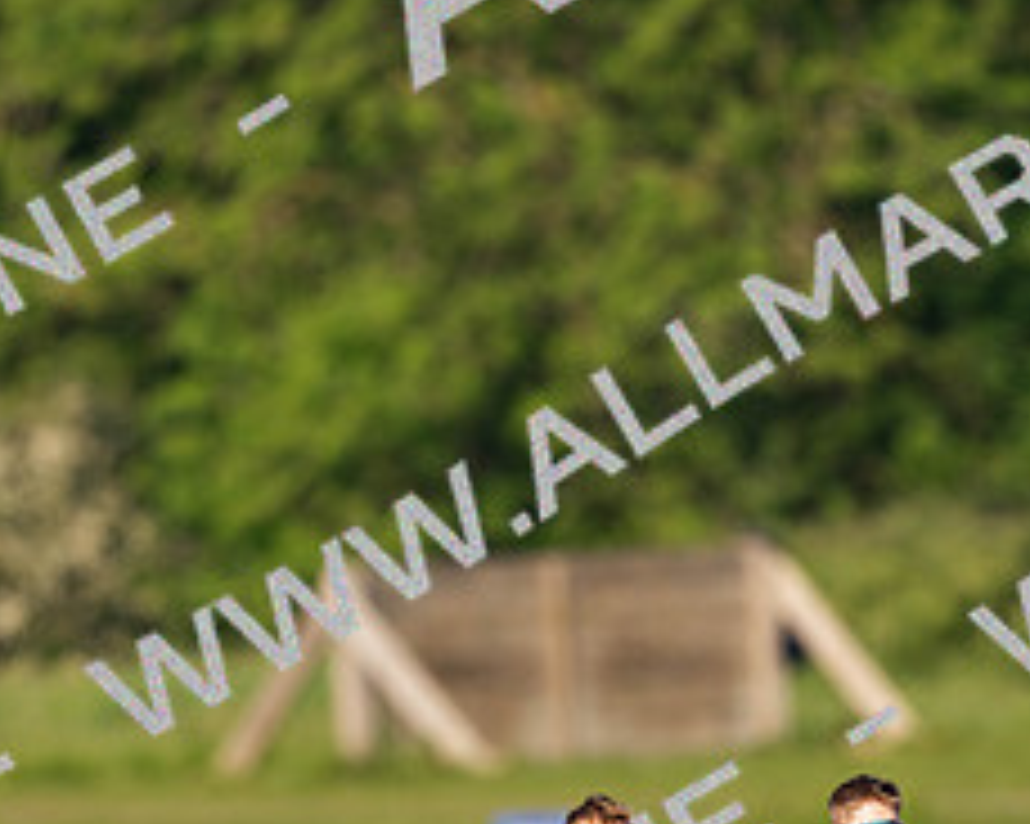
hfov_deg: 1.4
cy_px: 750
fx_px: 43421
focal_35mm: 1425
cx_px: 643
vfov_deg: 1.1
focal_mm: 600
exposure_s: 1/2500
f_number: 4
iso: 250
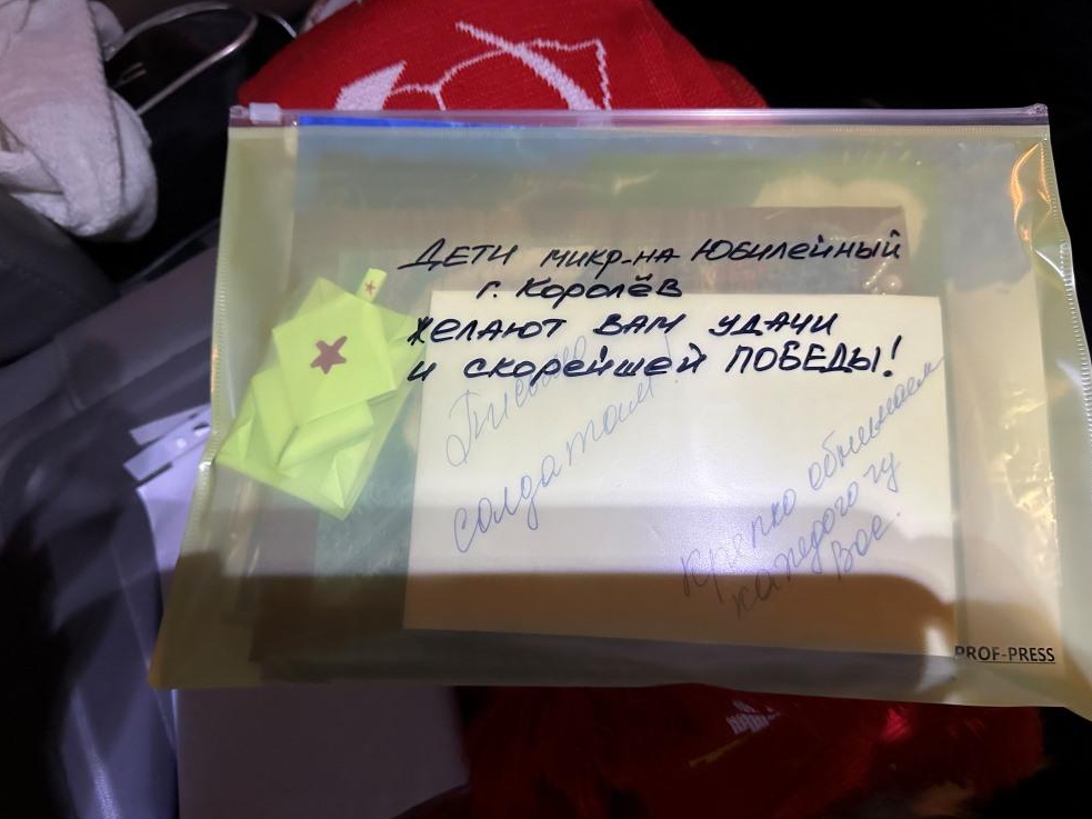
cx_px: 558
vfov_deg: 54.9
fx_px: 789
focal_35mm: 25
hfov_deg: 69.4
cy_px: 398
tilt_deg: -65.2
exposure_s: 1/50
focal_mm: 6.86
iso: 640
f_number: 1.78
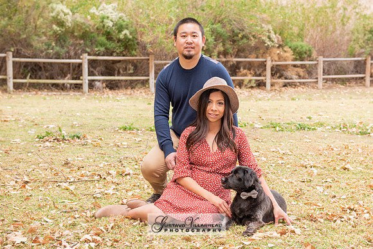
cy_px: 122
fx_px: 640
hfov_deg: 32.4
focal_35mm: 62
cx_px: 221
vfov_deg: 22.0
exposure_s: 1/125
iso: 320
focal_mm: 52
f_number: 5
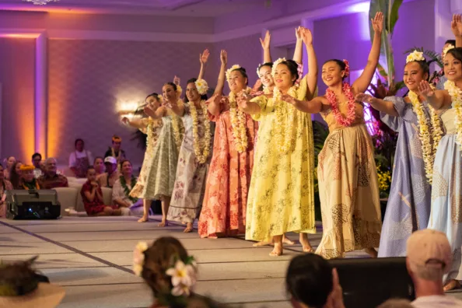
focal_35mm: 101
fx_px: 1296
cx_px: 266
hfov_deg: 20.2
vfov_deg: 13.5
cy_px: 129
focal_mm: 80
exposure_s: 1/80
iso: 1600
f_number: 2.8
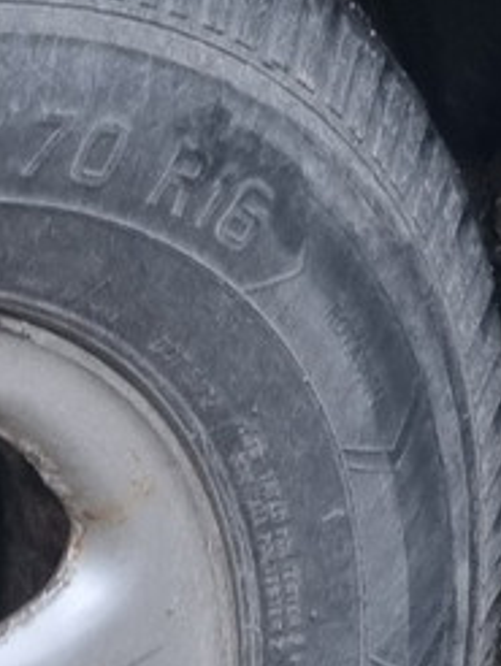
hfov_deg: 8.8
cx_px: 279
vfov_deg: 9.6
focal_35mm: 169
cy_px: -1213
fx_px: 3256
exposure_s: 1/50
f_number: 1.8
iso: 200
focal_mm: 5.4
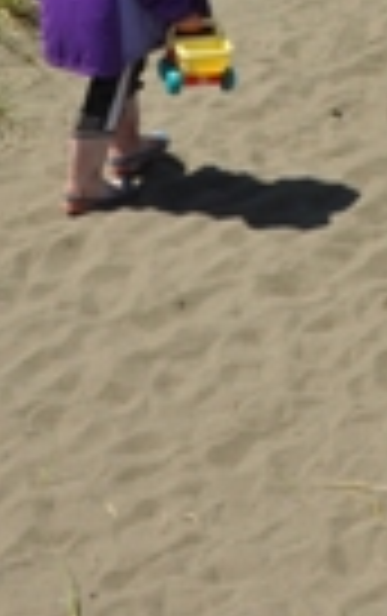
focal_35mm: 120
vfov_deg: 16.2
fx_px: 2019
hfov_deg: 10.5
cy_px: -232
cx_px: 616
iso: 200
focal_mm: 18
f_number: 14
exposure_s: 1/200
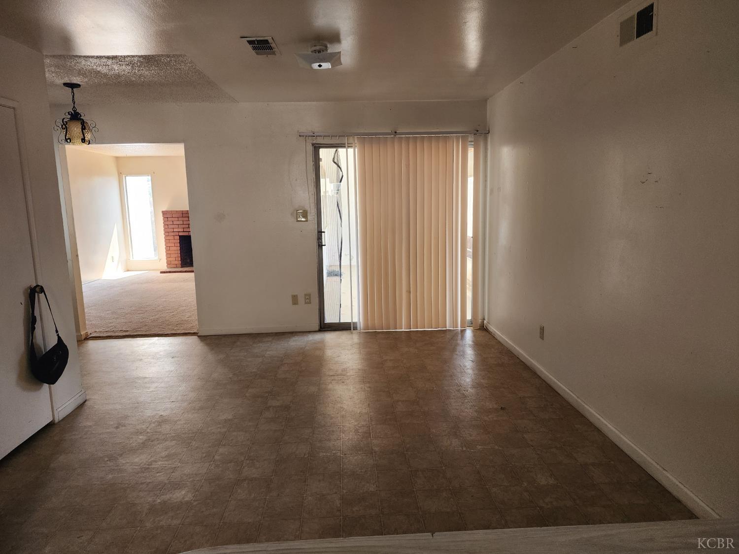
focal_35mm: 23
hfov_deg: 73.9
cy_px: 277
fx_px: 491
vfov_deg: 58.9
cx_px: 370
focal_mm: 6.4
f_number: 1.8
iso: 200
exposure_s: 1/180
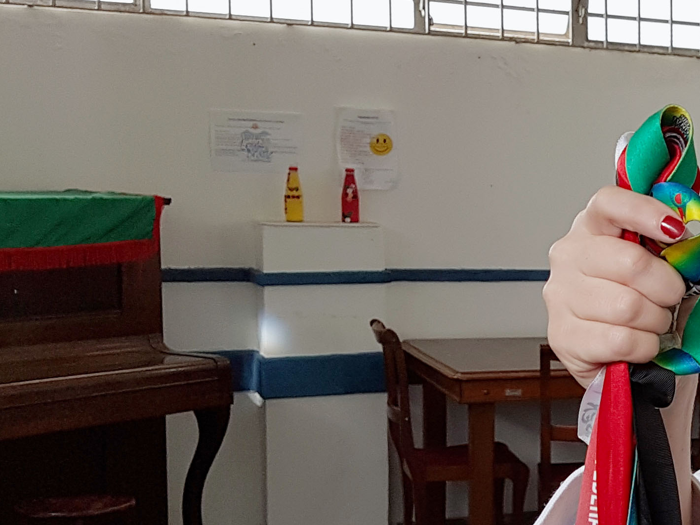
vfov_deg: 19.8
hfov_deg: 23.1
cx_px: 932
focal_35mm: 74
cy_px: 344
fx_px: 1496
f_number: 1.7
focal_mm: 4.2
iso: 64
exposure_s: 1/60
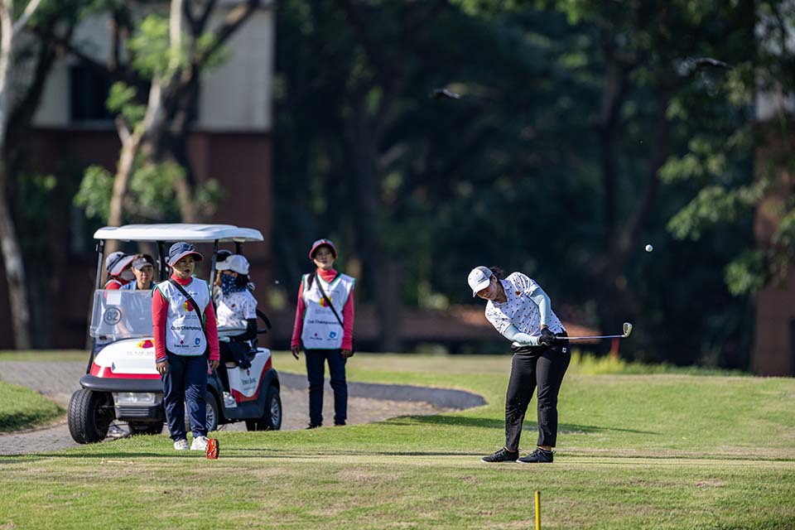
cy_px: 265
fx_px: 8833
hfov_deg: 5.2
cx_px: 398
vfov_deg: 3.4
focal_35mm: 400
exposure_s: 1/4000
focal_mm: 400
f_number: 2.8
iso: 560
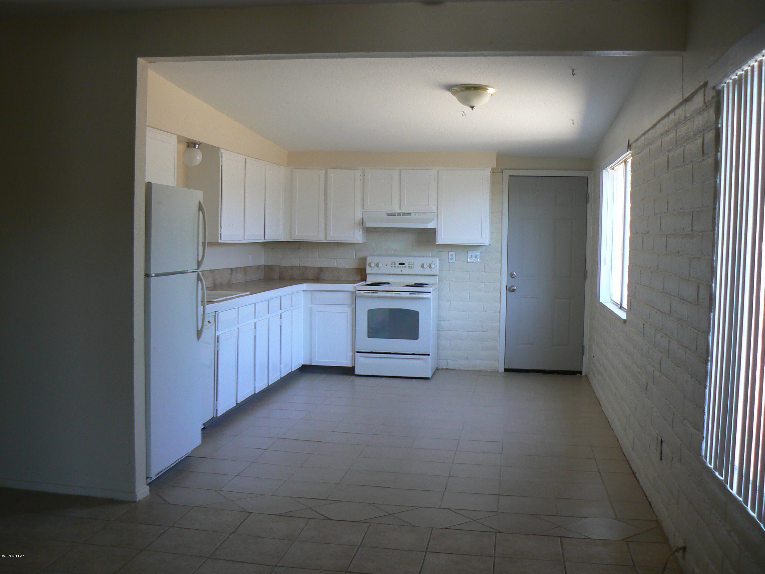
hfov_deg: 51.4
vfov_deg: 39.7
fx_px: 796
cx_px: 382
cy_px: 287
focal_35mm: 36
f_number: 2.8
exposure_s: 1/40
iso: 80
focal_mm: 6
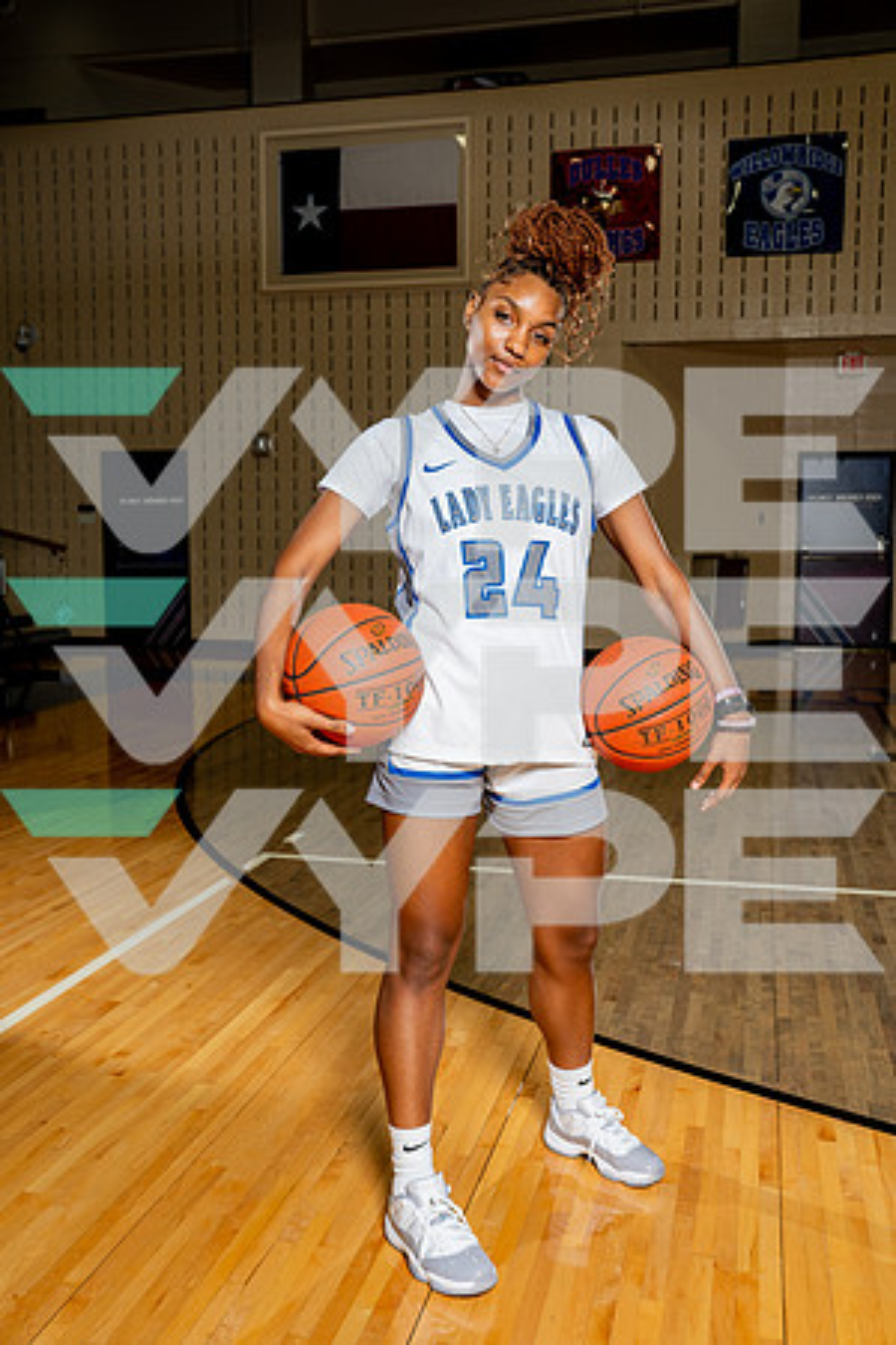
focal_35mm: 34
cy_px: 672
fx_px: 1269
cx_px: 448
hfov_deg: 38.9
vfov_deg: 55.8
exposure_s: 1/250
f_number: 5.6
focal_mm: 34
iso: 400
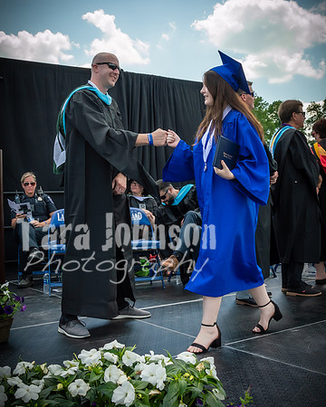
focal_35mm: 40
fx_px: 485
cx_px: 163
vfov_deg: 45.5
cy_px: 179
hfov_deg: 37.2
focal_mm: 17
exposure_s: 1/320
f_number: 7.1
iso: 200
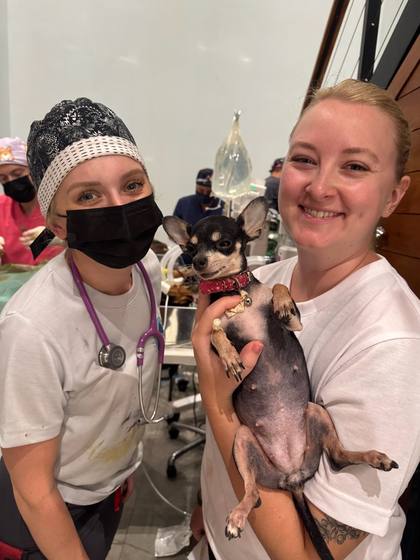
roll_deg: -3.6
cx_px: 210
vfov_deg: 71.6
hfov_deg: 56.8
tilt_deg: -11.3
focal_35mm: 24
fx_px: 388
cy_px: 280
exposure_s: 1/60
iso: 640
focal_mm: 6.76
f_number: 1.78
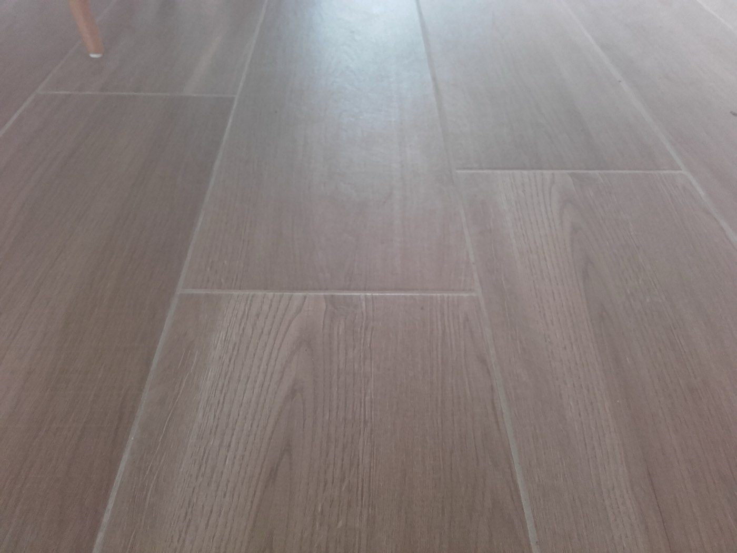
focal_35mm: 31
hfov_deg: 58.4
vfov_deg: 45.4
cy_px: 276
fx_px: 660
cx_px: 368
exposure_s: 1/25
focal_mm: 3.31
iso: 110
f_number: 2.2
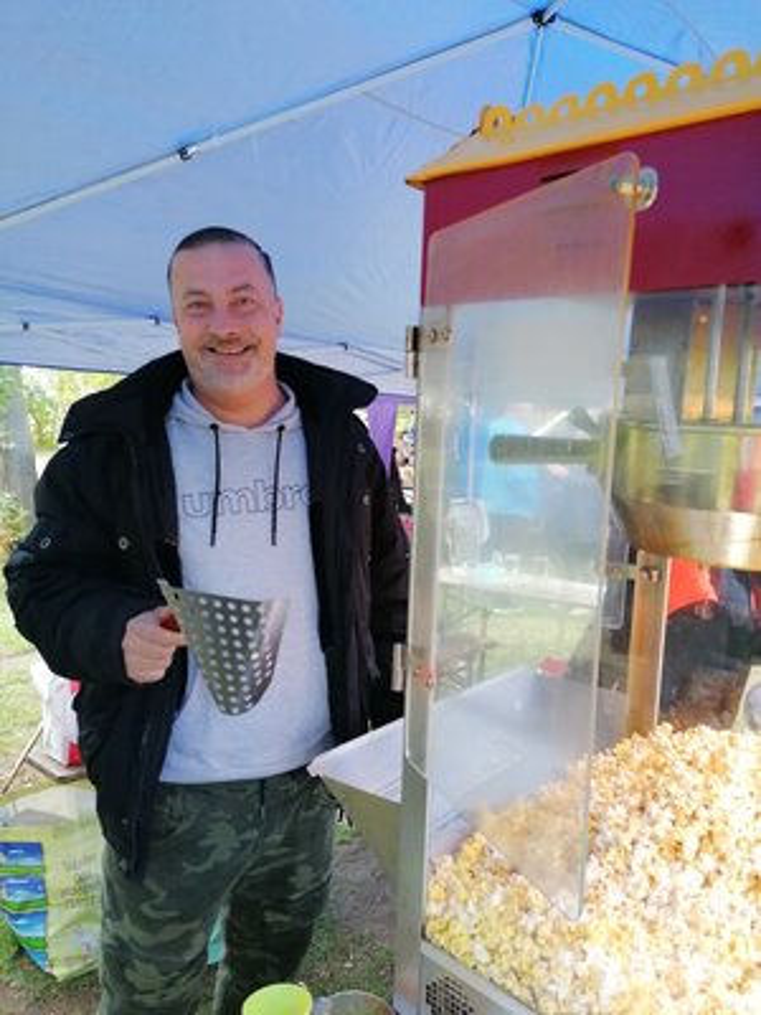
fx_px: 791
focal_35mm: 27
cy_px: 508
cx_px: 380
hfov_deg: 51.4
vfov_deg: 65.3
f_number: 1.8
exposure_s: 1/100
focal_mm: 4.75
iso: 250
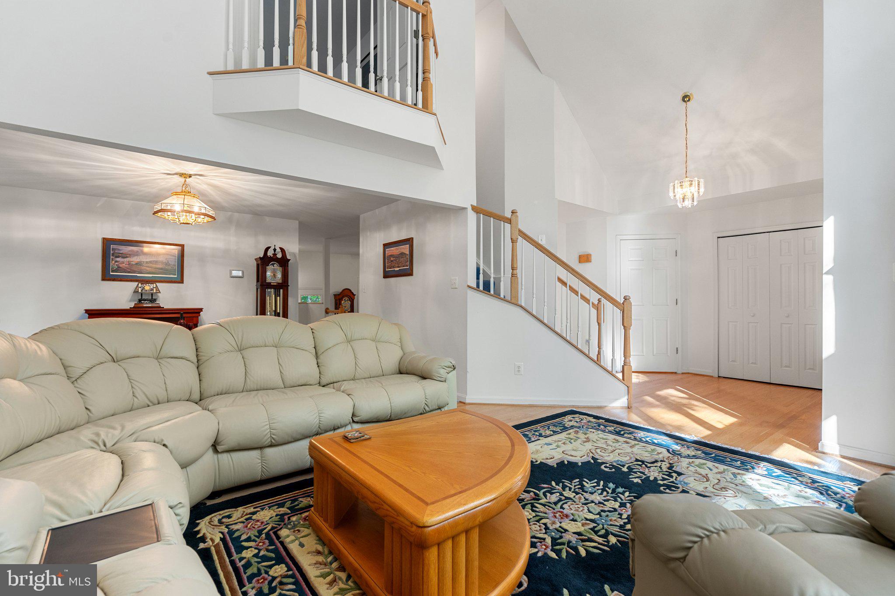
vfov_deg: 73.7
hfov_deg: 96.7
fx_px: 398
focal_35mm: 16
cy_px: 298
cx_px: 448
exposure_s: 1/6
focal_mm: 16
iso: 500
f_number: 8
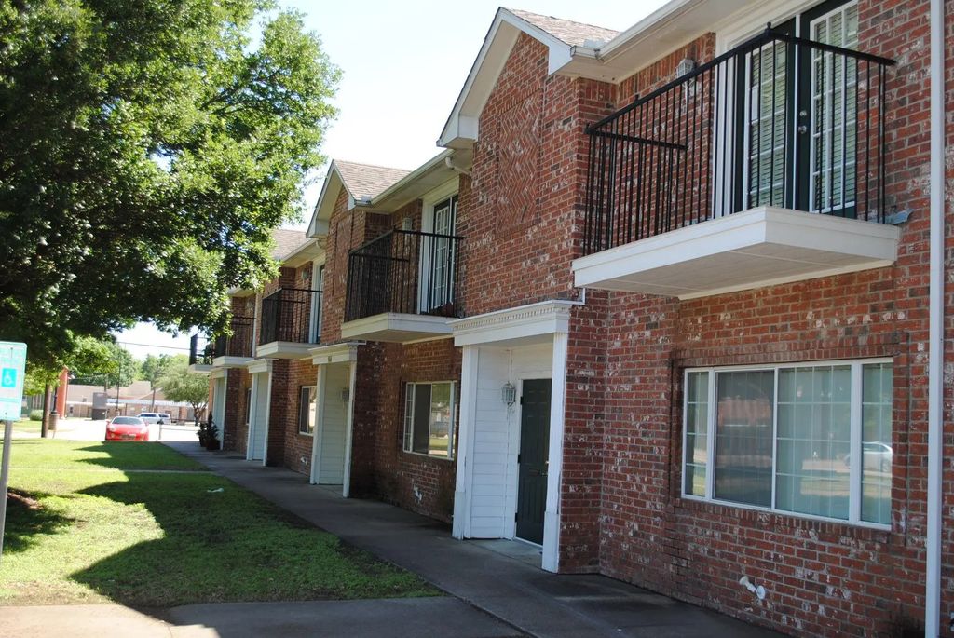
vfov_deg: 37.0
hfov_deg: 53.1
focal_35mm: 36
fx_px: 955
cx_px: 477
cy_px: 319
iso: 100
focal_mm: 24
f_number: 4
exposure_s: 1/160
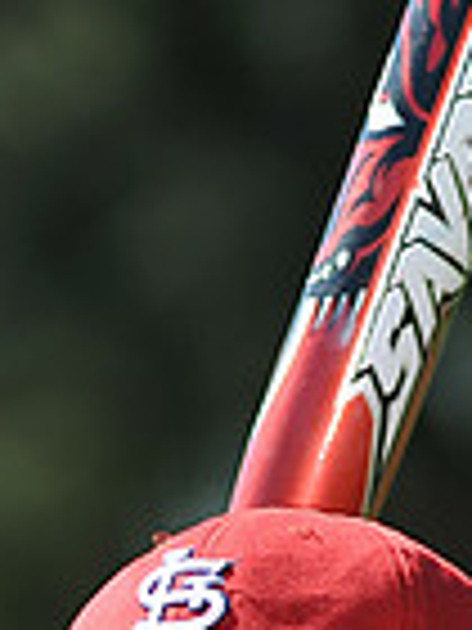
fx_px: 13054
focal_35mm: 718
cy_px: 1197
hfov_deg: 2.1
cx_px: 310
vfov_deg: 2.7
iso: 200
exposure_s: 1/1250
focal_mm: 180
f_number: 4.5
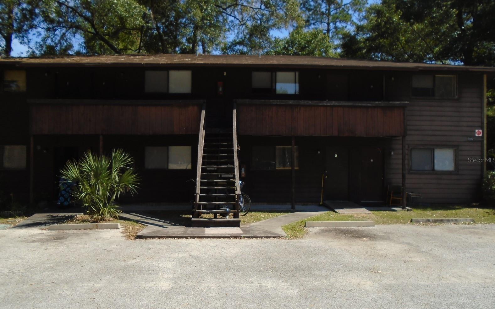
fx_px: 378
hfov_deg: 66.5
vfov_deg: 44.5
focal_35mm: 28
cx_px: 246
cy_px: 160
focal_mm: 4.6
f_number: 3.2
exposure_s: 1/1000
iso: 100
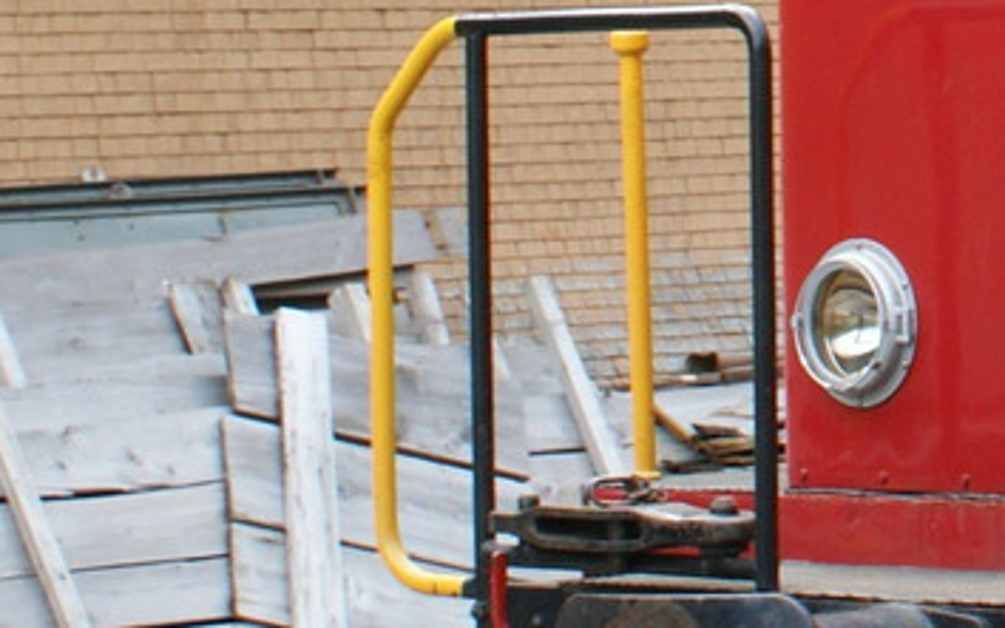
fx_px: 6352
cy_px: -534
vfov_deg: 5.6
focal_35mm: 232
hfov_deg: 8.6
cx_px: 1879
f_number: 6.3
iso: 100
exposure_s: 1/80
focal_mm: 28
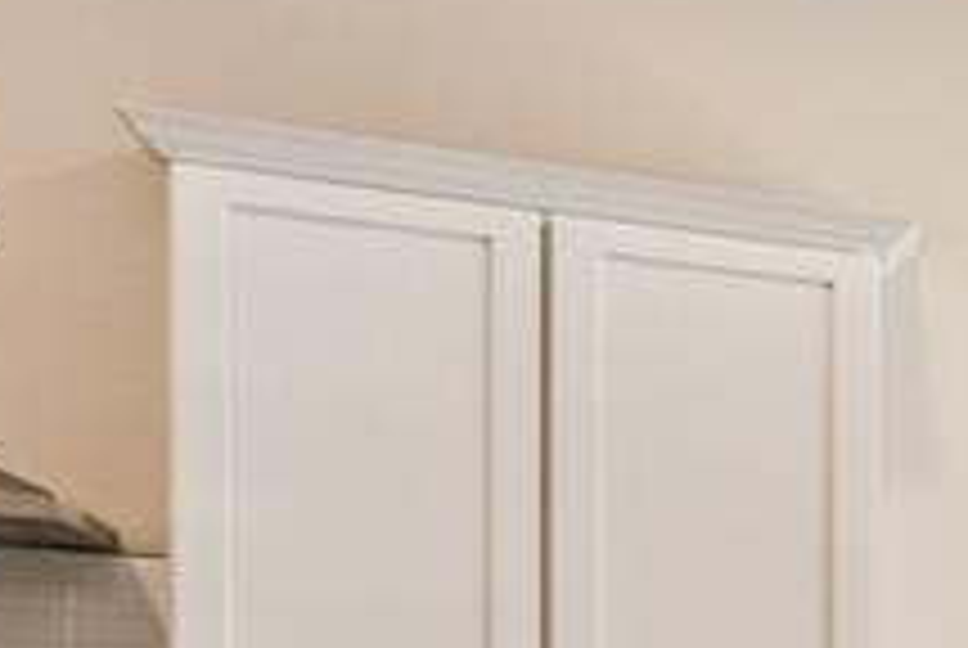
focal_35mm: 104
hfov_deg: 9.1
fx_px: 2800
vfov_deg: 12.6
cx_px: 3534
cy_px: 963
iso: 64
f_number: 8
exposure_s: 1/20
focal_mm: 14
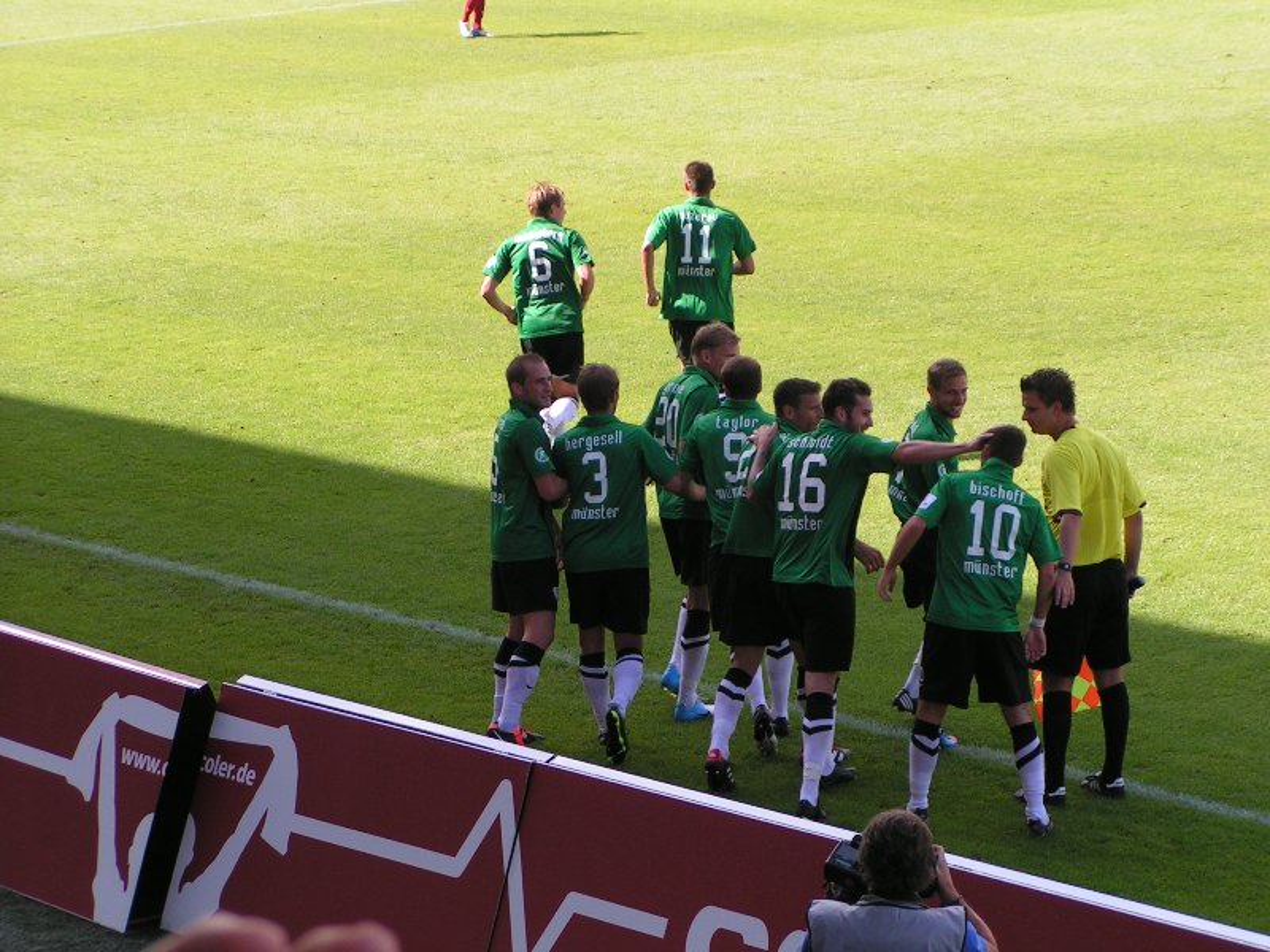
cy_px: 476
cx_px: 635
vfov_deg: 10.9
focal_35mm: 136
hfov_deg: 14.5
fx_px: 4990
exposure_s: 1/200
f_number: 4.5
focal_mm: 20.9
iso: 50
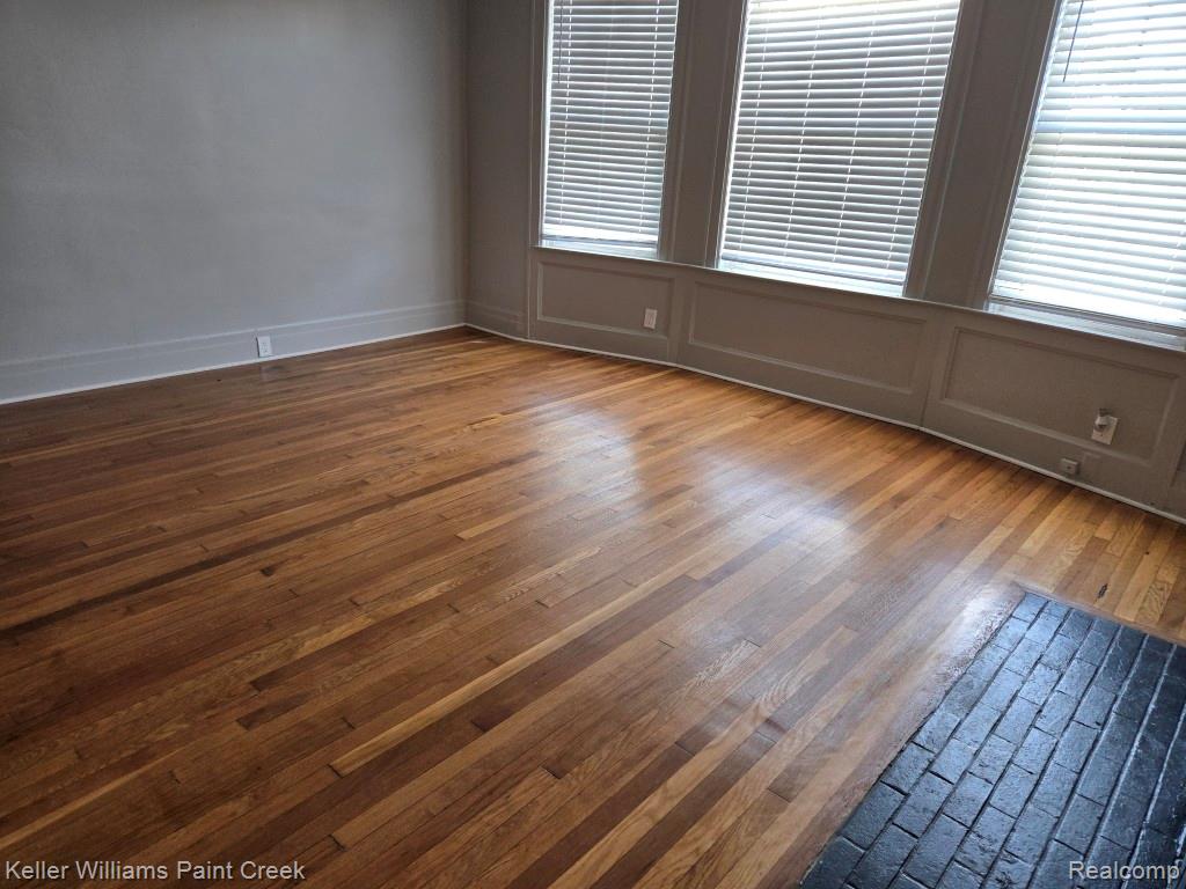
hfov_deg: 73.9
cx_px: 593
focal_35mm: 23
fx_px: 788
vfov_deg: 58.9
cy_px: 444
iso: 80
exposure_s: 1/60
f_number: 1.8
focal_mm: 5.4
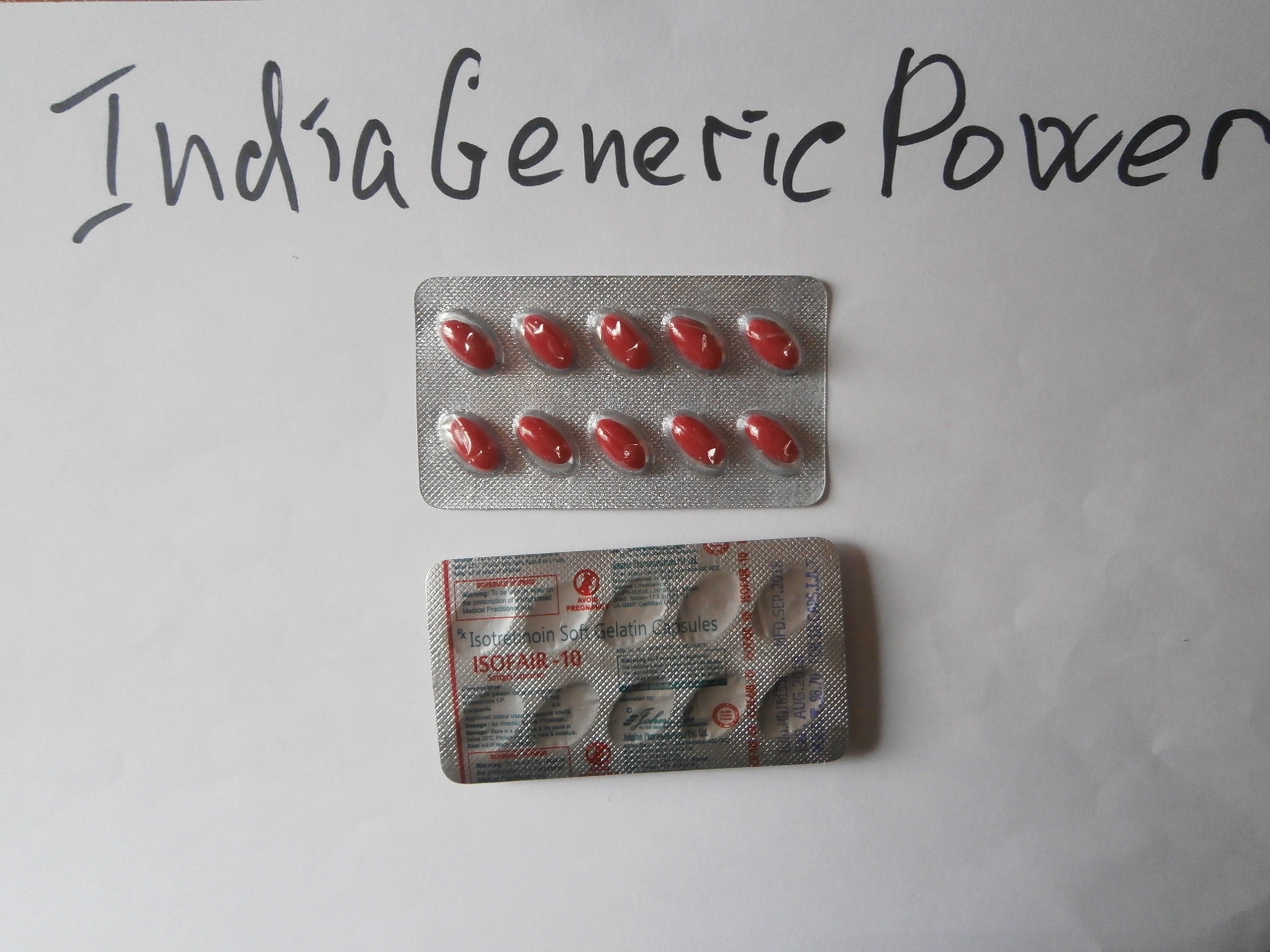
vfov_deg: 53.1
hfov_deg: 67.3
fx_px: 954
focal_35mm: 26
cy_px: 476
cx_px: 635
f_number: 2.8
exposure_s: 1/30
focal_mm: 4.7
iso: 200
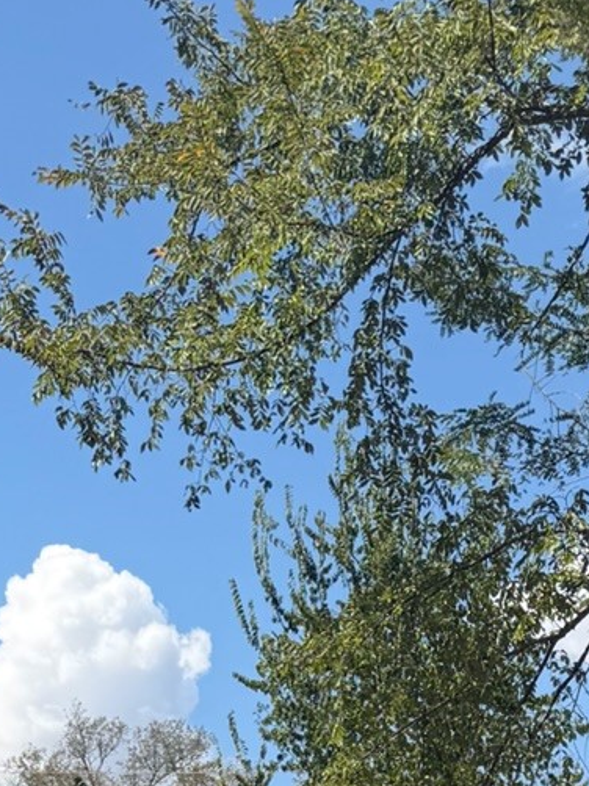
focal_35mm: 98
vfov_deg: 15.9
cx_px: 555
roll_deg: +1.3
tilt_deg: -5.9
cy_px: 1552
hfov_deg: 14.9
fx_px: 2225
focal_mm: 6.76
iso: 80
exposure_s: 1/3953
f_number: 1.78
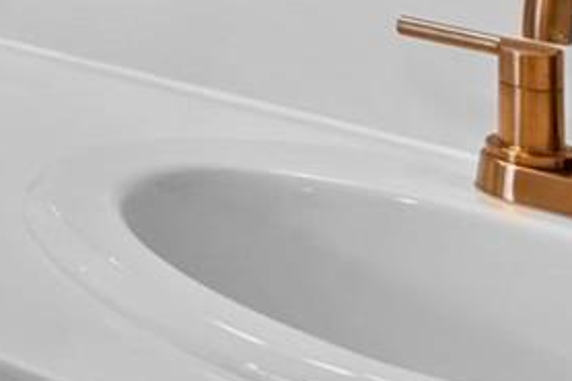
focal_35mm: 118
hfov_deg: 11.8
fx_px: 1874
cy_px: -491
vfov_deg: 10.3
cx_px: -1014
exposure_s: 1/2
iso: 100
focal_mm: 16
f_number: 8
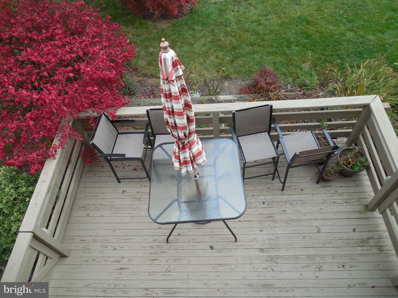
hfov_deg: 69.4
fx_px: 287
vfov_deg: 54.9
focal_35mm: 25
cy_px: 149
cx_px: 199
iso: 125
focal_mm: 4.5
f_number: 3.3
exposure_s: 1/320
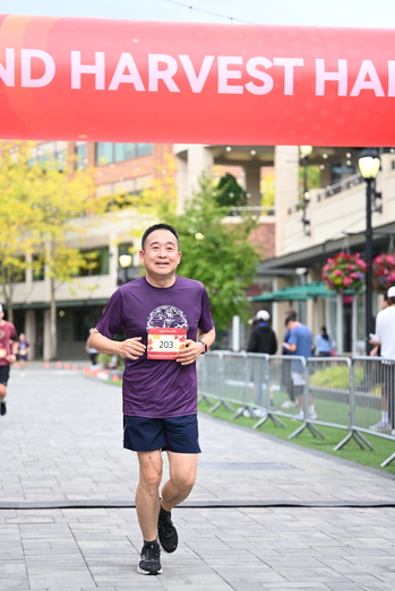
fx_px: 1365
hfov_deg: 16.5
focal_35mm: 83
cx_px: 192
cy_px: 307
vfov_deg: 24.5
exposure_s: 1/1250
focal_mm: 79
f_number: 2.8
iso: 640
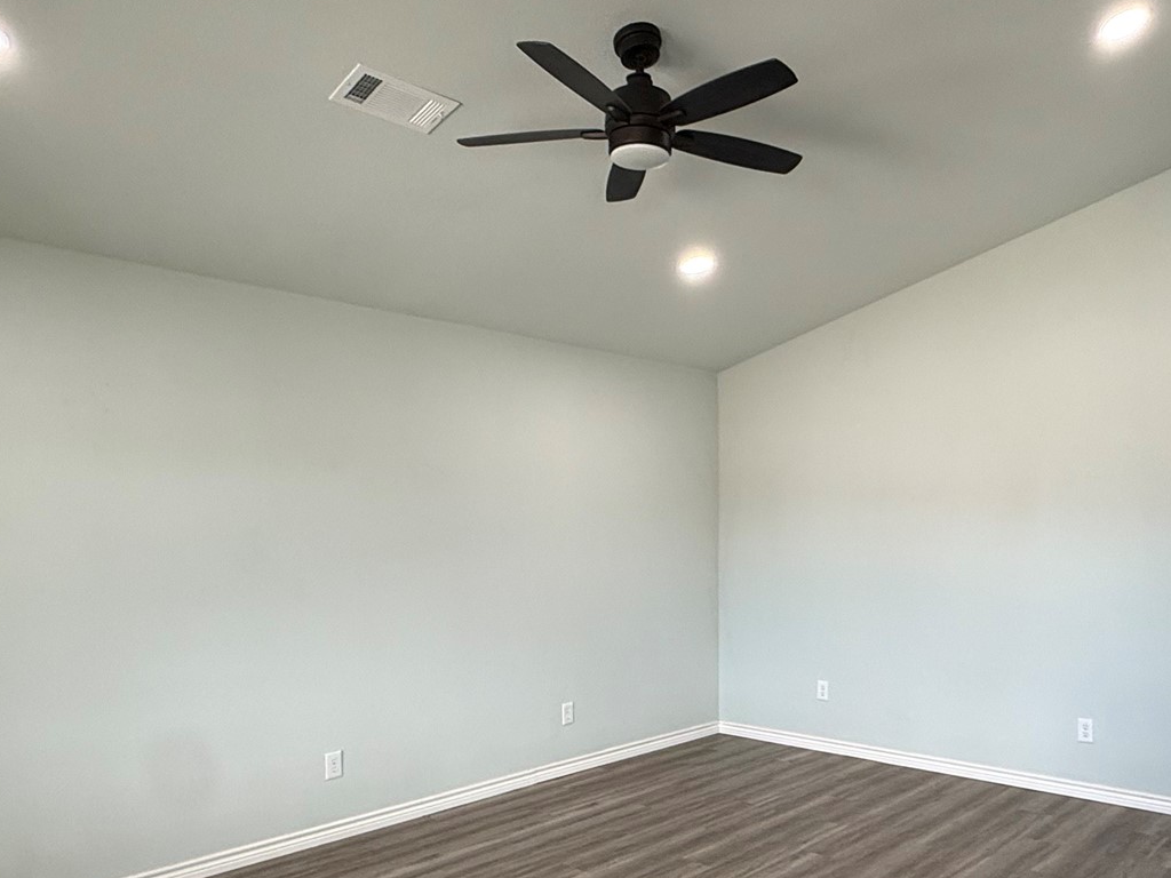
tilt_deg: -4.9
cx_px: 696
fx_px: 947
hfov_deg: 62.9
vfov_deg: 48.8
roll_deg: -0.3
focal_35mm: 28
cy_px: 596
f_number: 2.2
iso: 200
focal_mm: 2.22
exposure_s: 1/99
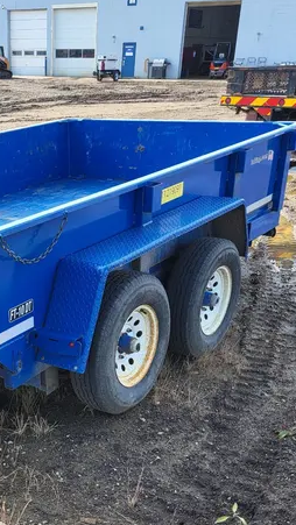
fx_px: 641
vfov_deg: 43.1
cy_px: 395
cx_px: 6
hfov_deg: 24.9
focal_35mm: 46
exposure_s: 1/585
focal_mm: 5.4
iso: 40
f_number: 1.8
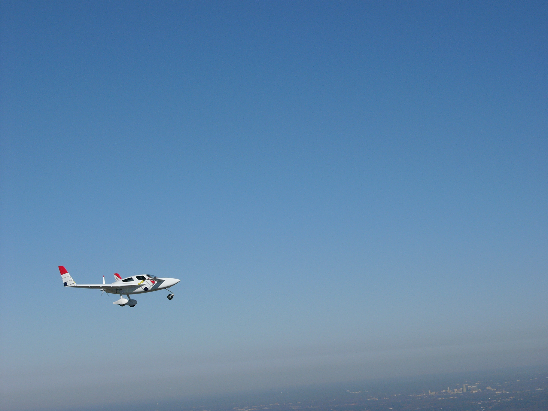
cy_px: 206
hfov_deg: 21.8
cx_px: 274
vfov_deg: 16.4
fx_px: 1425
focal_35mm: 90
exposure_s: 1/2000
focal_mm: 22.5
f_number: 5.3
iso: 100
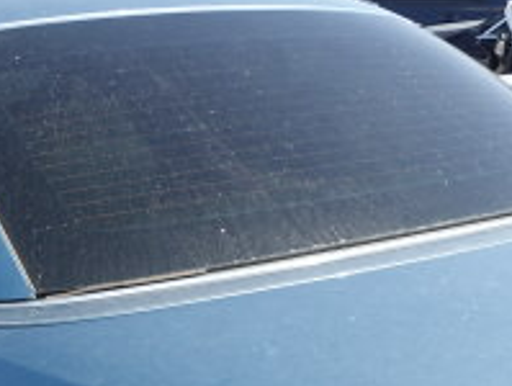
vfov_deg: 18.1
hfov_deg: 25.3
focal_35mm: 77
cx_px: 232
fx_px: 1141
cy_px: 481
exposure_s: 1/540
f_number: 3.2
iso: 100
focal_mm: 4.3
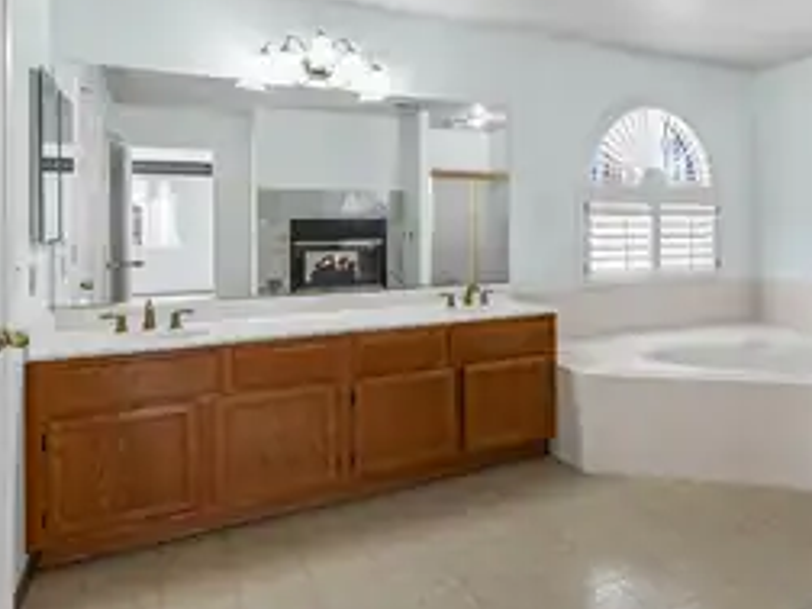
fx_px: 610
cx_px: 532
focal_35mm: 26
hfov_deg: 65.8
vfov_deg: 52.4
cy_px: 224
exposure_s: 1/400
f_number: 8
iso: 400
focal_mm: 17
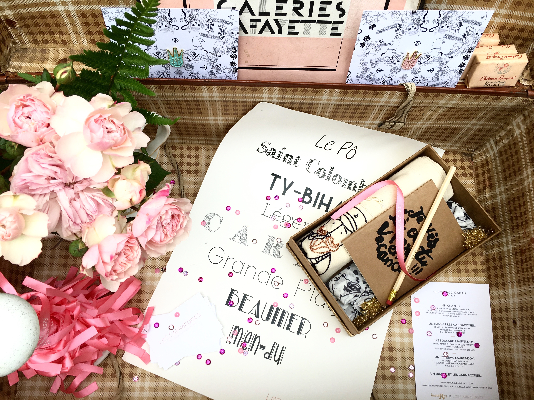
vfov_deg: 48.2
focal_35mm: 29
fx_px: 447
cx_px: 267
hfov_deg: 61.7
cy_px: 200
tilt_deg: -74.1
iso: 25
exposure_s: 1/251
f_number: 2.2
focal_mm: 4.15
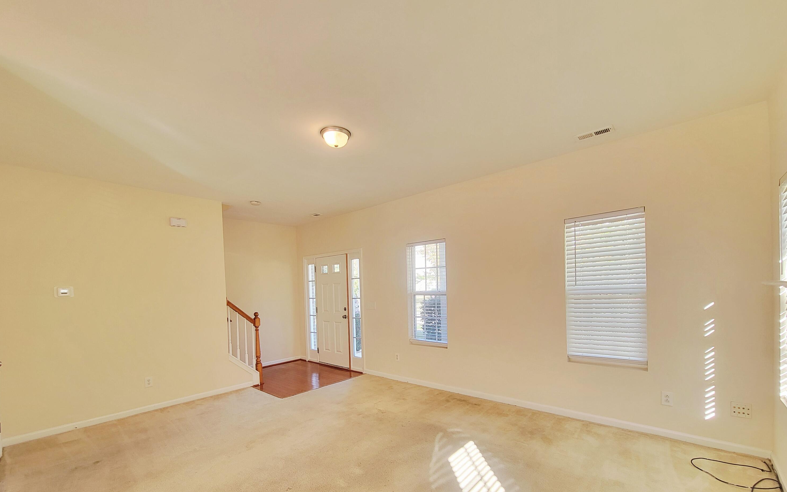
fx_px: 300
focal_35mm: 14
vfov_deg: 77.7
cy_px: 295
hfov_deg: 105.3
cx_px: 398
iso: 125
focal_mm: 2.2
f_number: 2.2
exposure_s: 1/60.2
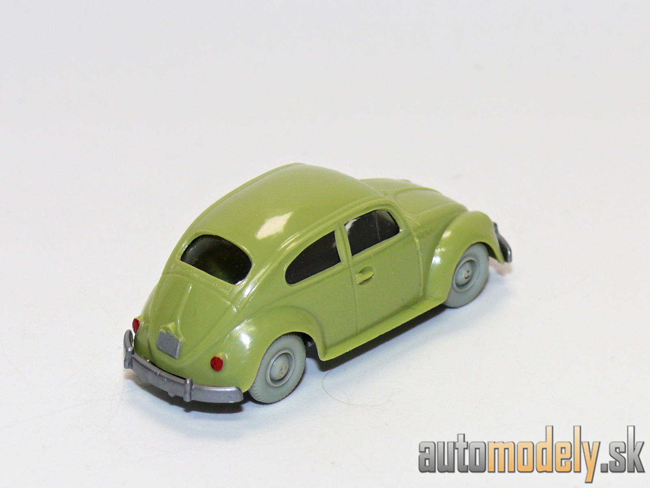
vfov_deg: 9.3
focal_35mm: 159
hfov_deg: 12.4
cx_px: 325
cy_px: 244
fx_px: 2986
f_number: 4
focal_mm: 18.8
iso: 100
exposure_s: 1/30
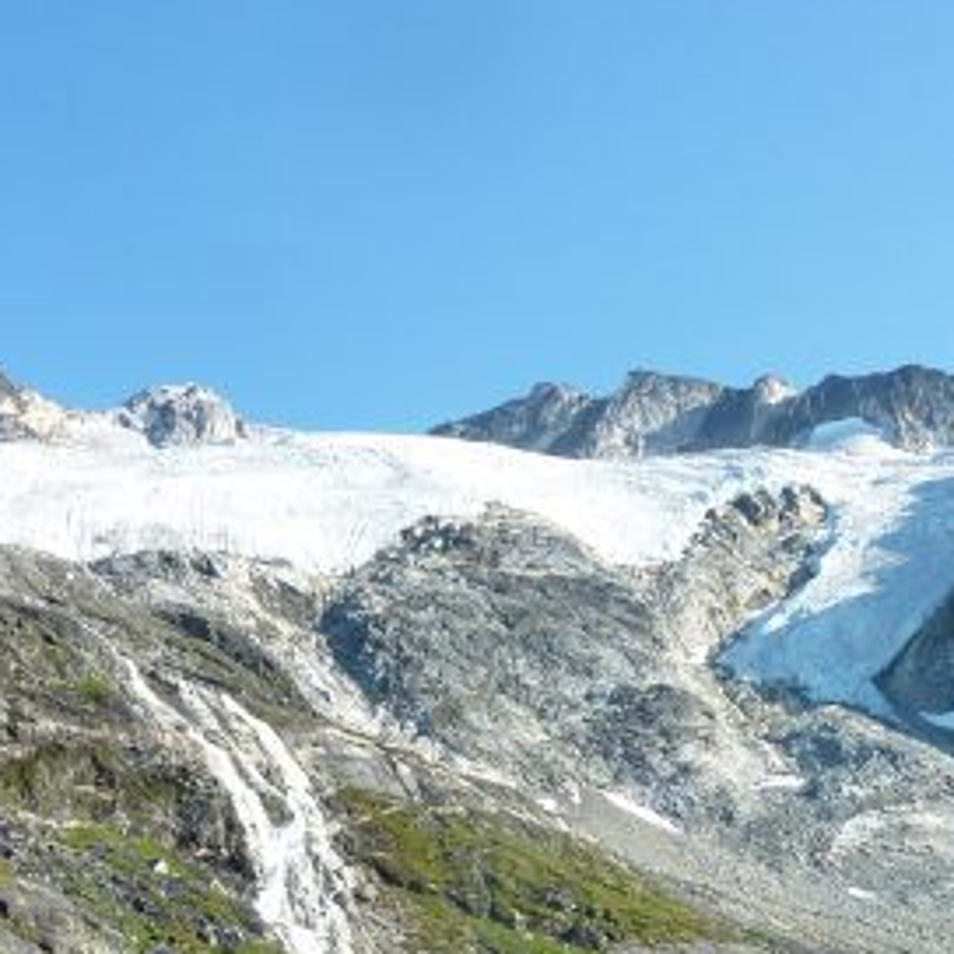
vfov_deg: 24.9
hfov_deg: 26.2
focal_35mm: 65
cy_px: 1014
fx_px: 2027
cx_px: 712
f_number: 4
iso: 80
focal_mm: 4.1
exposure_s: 1/400
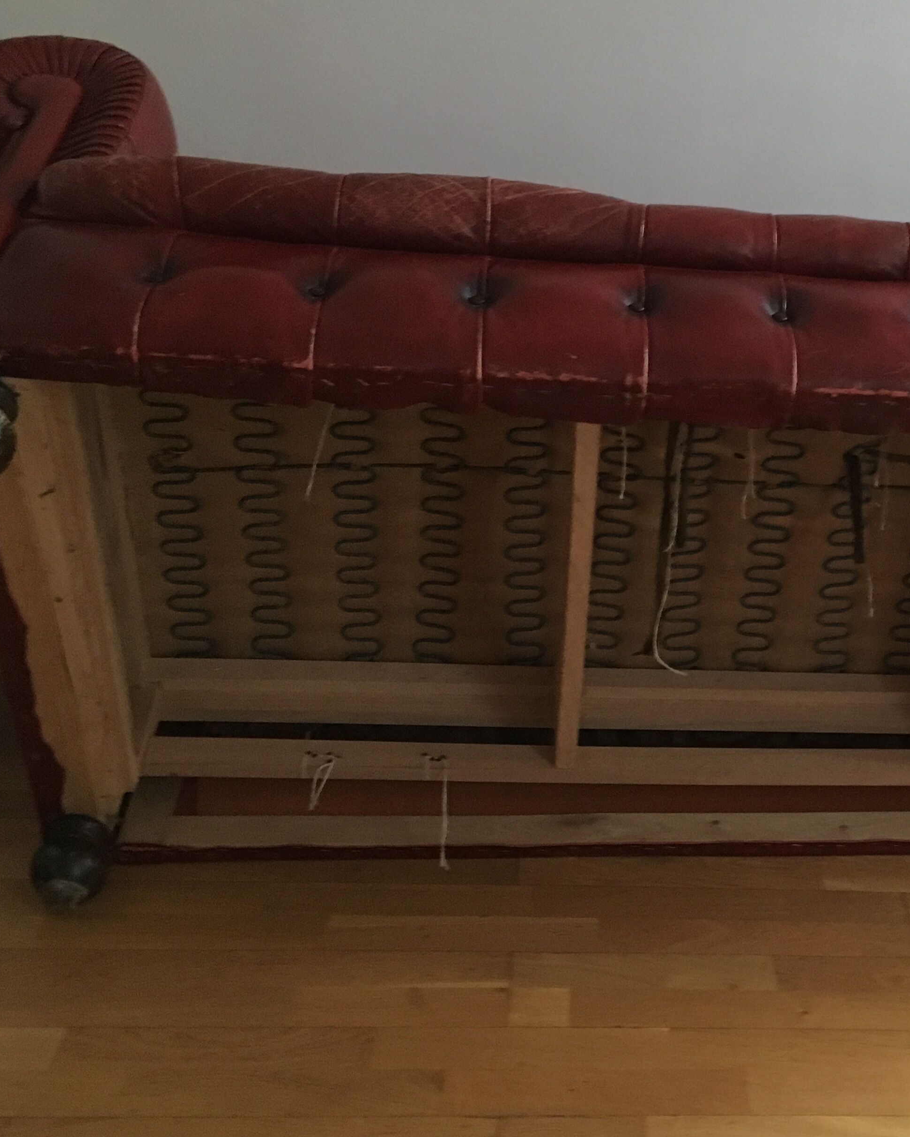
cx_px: 742
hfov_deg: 31.2
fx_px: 1582
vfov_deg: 39.5
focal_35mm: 47
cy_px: 528
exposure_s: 1/17
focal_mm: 4.15
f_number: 2.2
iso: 400
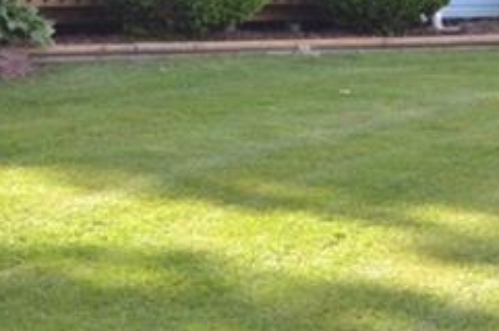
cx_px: 207
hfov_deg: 13.4
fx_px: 2118
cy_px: -201
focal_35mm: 153
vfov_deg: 8.7
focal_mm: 24
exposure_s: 1/500
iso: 400
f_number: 4.5
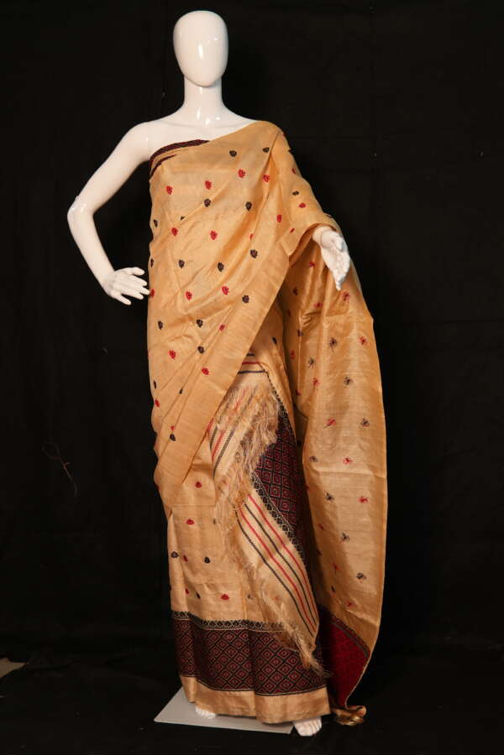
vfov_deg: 43.6
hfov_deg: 29.9
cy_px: 378
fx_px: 945
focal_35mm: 45
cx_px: 252
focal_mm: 30
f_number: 2.8
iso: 500
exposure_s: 1/100
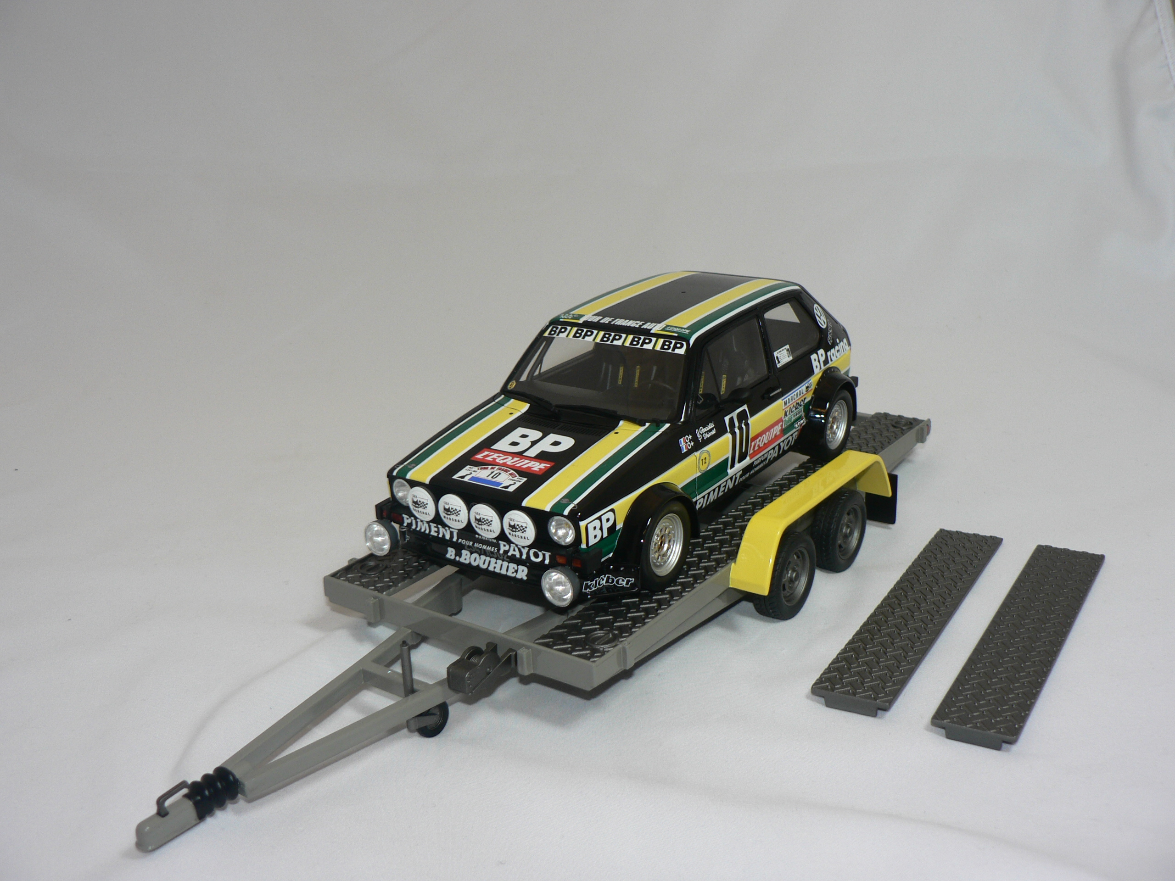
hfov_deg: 51.4
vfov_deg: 39.7
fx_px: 1222
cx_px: 588
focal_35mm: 36
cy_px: 440
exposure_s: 1/60
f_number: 2.8
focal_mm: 6
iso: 80
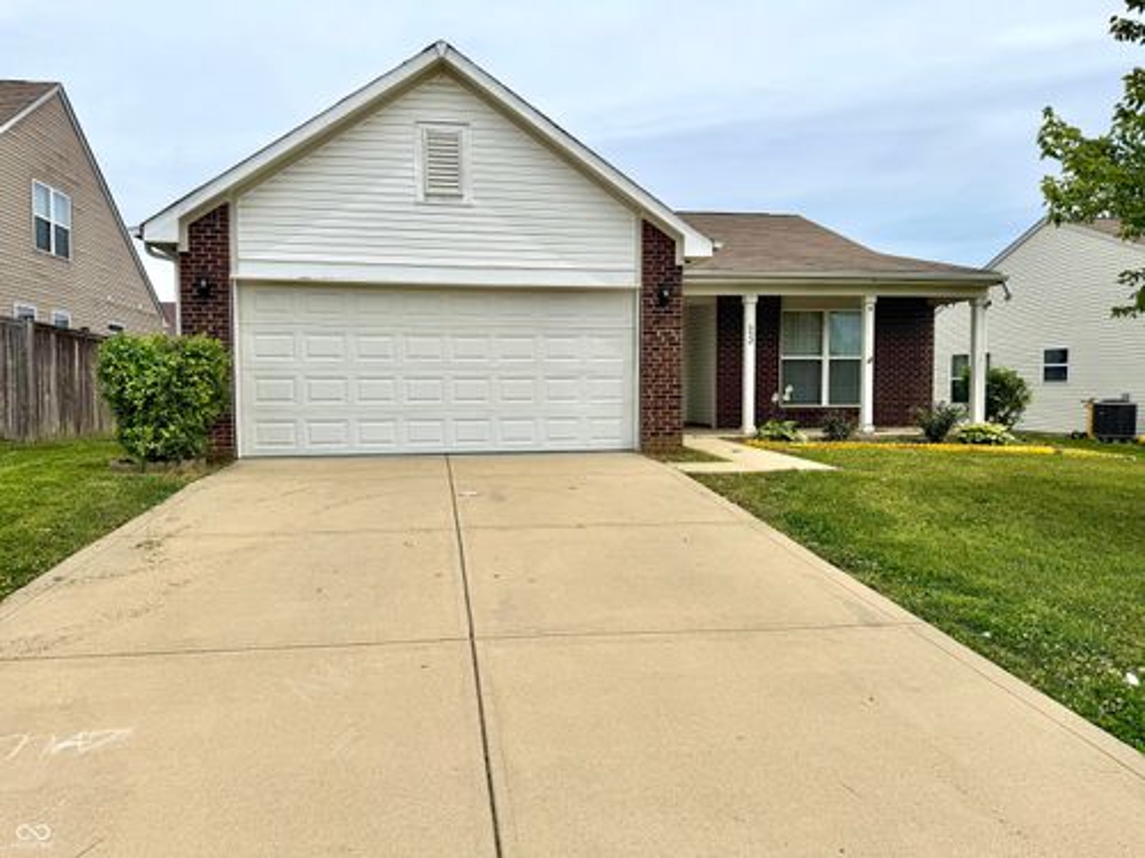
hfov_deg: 71.6
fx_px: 794
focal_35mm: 24
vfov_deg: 56.8
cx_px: 572
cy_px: 429
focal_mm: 6.76
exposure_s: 1/10309
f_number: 1.78
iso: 80
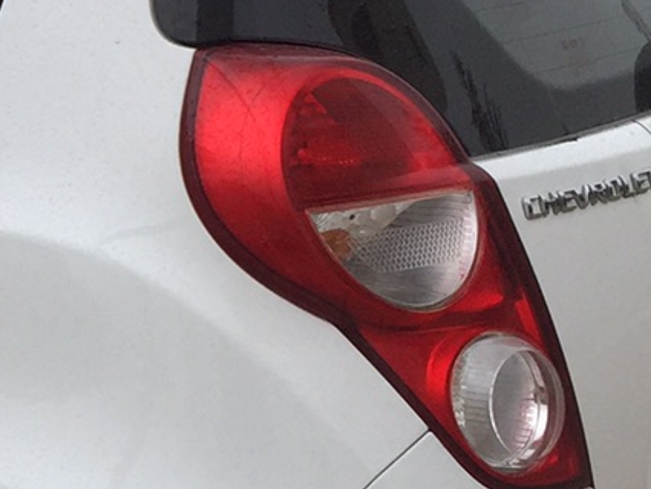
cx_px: -369
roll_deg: +1.9
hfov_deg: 14.0
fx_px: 2464
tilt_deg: -10.6
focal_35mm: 131
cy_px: 299
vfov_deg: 11.3
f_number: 2.2
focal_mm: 4.15
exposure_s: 1/860
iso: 32
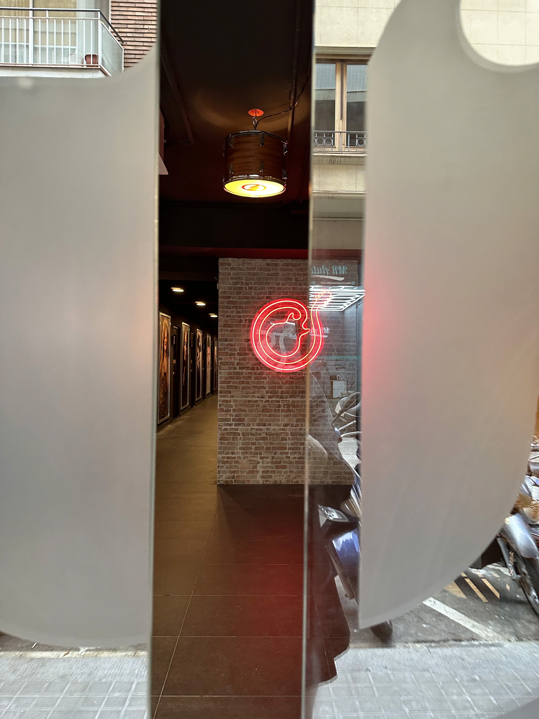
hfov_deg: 56.8
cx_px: 270
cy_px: 360
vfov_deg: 71.6
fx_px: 498
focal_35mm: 24
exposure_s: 1/58
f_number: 1.78
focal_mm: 6.86
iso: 400
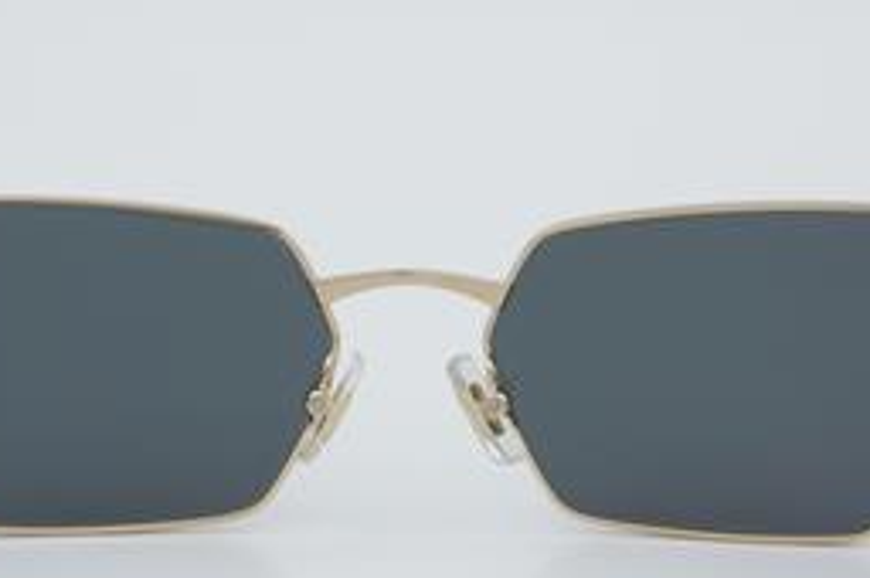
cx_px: 415
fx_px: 3108
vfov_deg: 10.6
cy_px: 333
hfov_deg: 15.9
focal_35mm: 129
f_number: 32
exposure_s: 1/4
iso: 100
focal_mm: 55
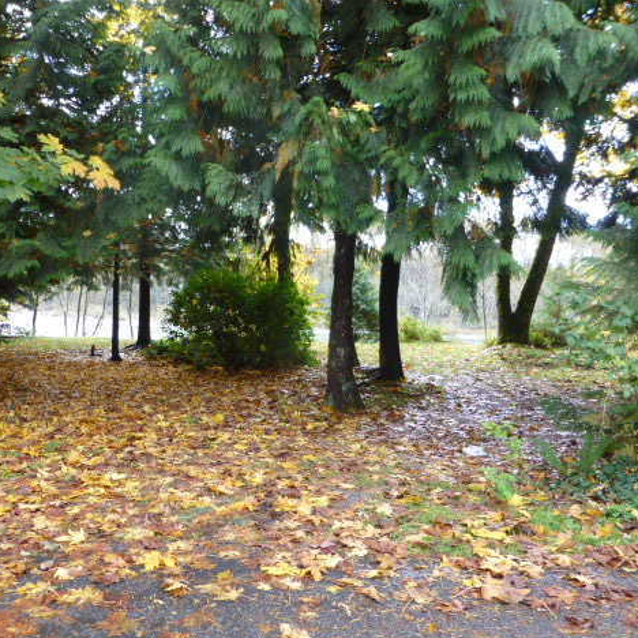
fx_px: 605
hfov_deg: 55.4
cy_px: 326
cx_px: 277
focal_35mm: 29
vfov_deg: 55.6
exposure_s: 1/60
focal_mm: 4.3
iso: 125
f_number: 3.3
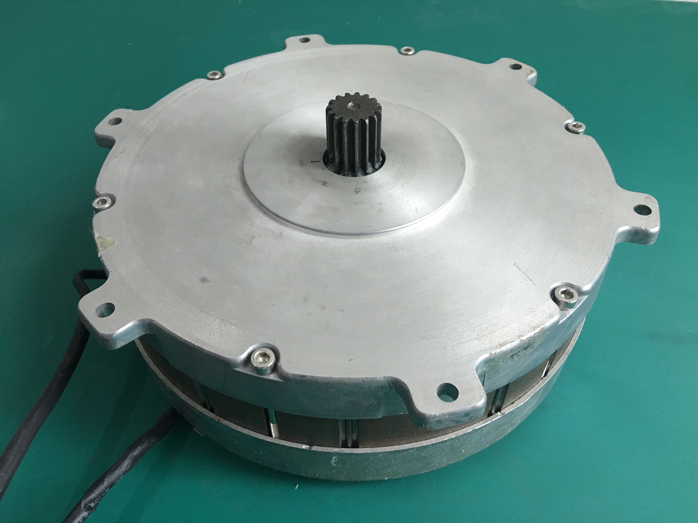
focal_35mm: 29
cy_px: 262
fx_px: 585
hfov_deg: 61.7
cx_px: 349
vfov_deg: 48.2
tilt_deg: -46.0
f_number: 2.2
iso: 50
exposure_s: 1/17
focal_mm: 4.15
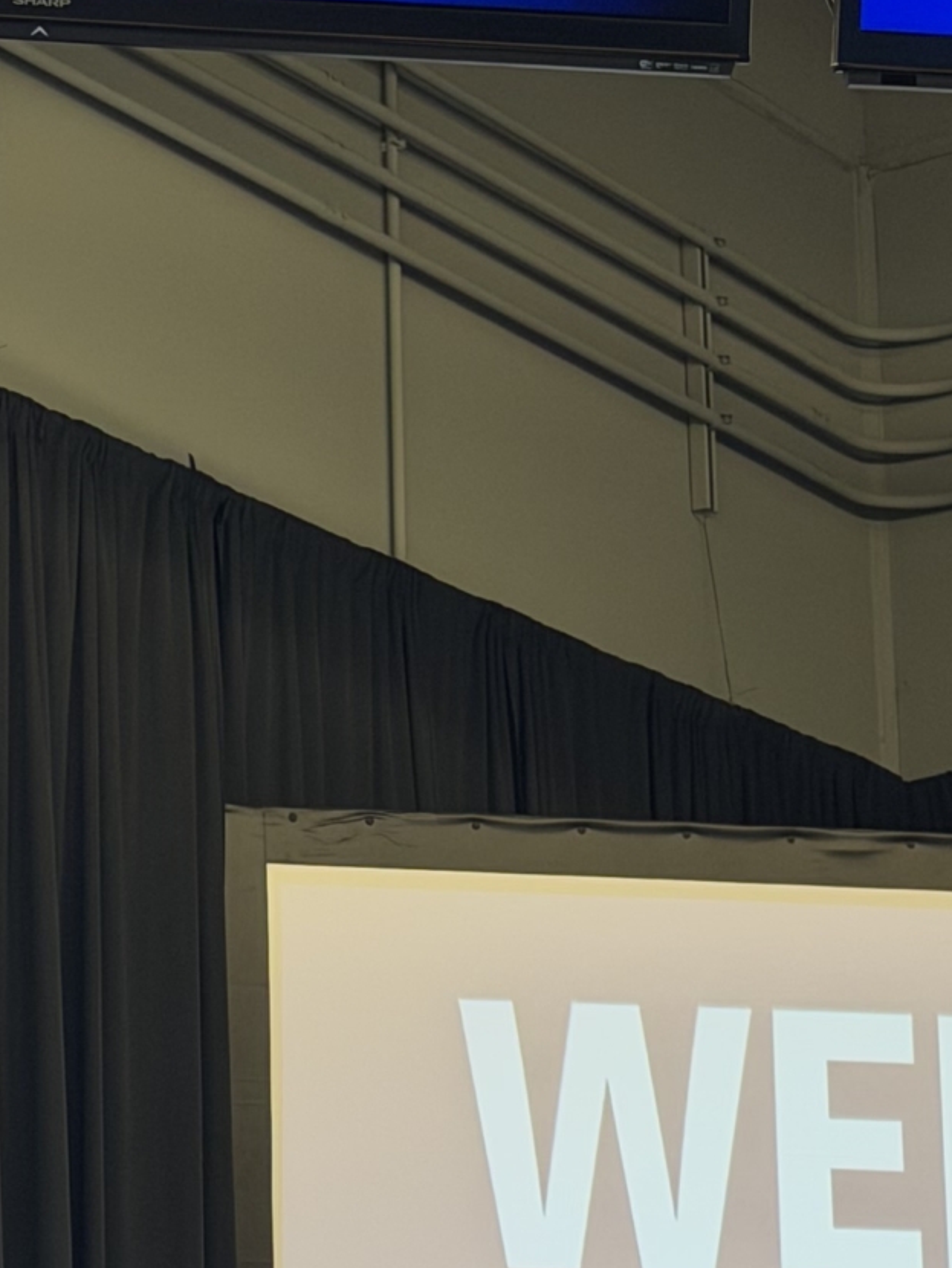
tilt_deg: +14.2
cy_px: 904
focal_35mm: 148
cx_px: 248
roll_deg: +1.4
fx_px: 5424
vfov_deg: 13.3
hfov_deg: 10.0
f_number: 1.78
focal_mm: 6.76
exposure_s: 1/60
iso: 64
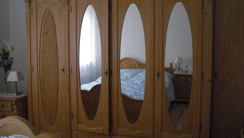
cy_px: 50
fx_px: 272
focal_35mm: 42
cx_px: 124
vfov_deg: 28.2
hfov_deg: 48.3
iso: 400
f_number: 2.8
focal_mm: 6.2
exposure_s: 1/60
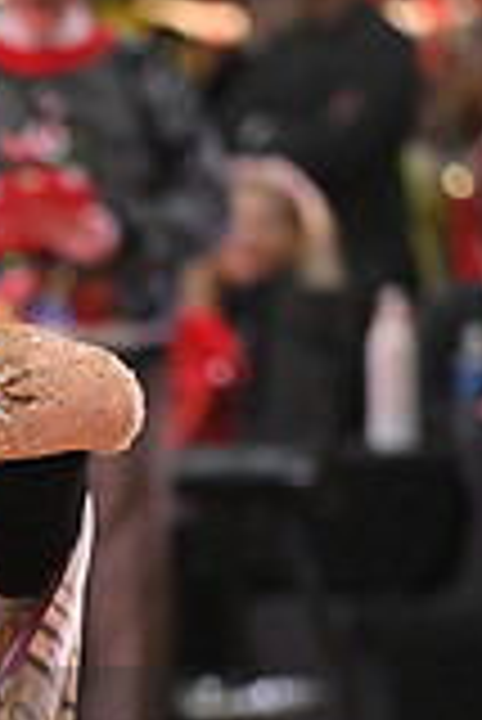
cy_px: 819
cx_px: -277
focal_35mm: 723
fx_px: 14488
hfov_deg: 1.9
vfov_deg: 2.8
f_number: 5
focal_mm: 200
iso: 3200
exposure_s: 1/400
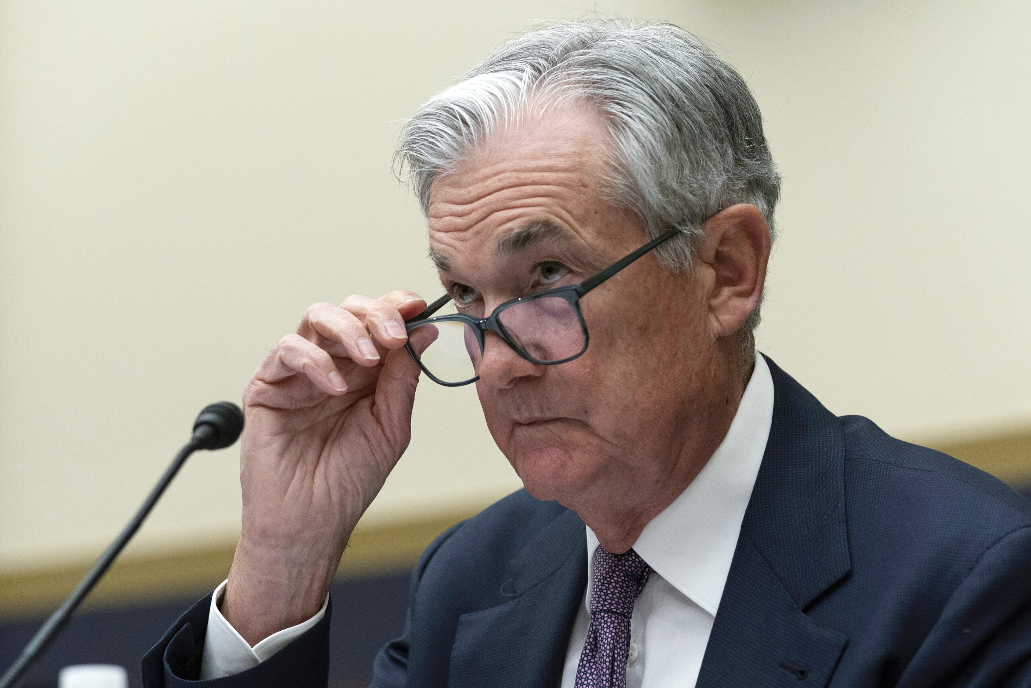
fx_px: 3322
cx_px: 516
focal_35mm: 116
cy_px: 344
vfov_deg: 11.8
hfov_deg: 17.6
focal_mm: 116
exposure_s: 1/1000
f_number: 3.5
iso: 3200
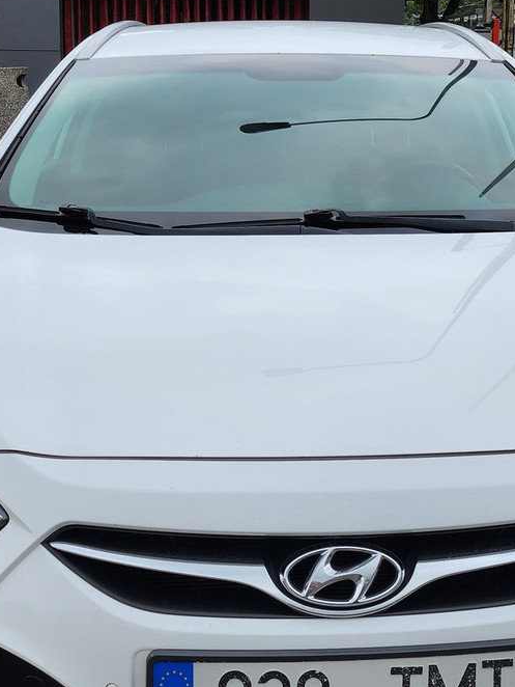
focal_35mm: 58
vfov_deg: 32.9
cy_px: 217
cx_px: 327
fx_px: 1150
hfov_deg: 25.2
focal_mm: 5
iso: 50
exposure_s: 1/1601
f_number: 1.8
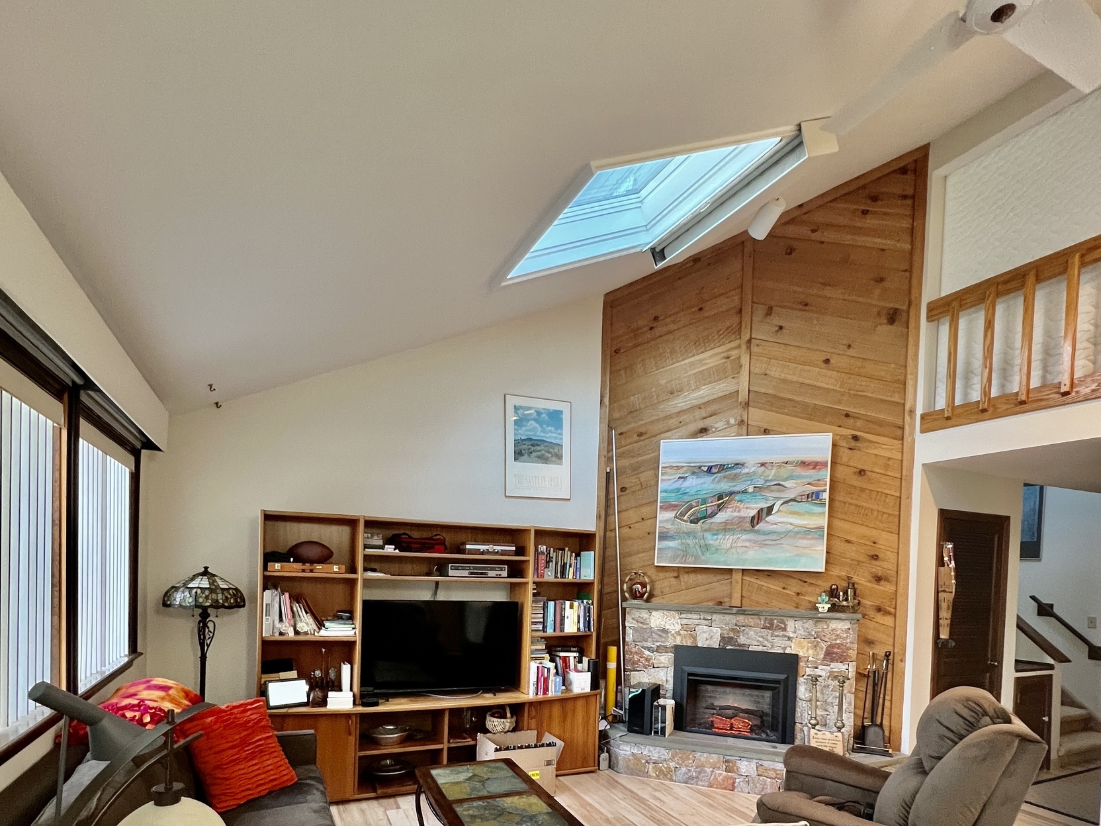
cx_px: 550
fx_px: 573
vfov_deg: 68.4
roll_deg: -2.0
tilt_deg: -2.1
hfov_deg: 87.8
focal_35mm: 18
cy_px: 587
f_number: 1.8
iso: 320
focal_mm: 1.57
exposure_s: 1/60
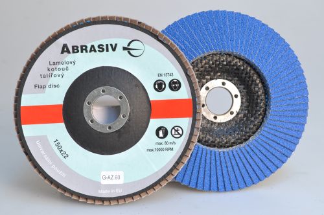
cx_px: 162
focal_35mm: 63
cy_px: 108
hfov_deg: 31.9
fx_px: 566
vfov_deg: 21.5
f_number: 9
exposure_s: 1/6
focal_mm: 42
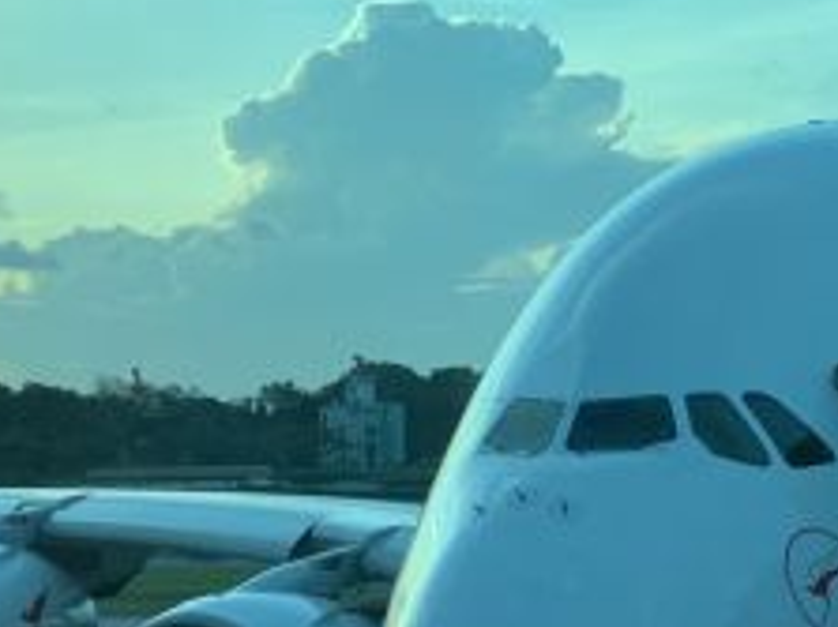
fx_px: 3387
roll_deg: +0.8
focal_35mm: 140
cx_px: 132
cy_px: 604
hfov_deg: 14.0
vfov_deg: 10.5
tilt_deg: -1.8
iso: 16
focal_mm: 6
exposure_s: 1/138
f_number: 2.4
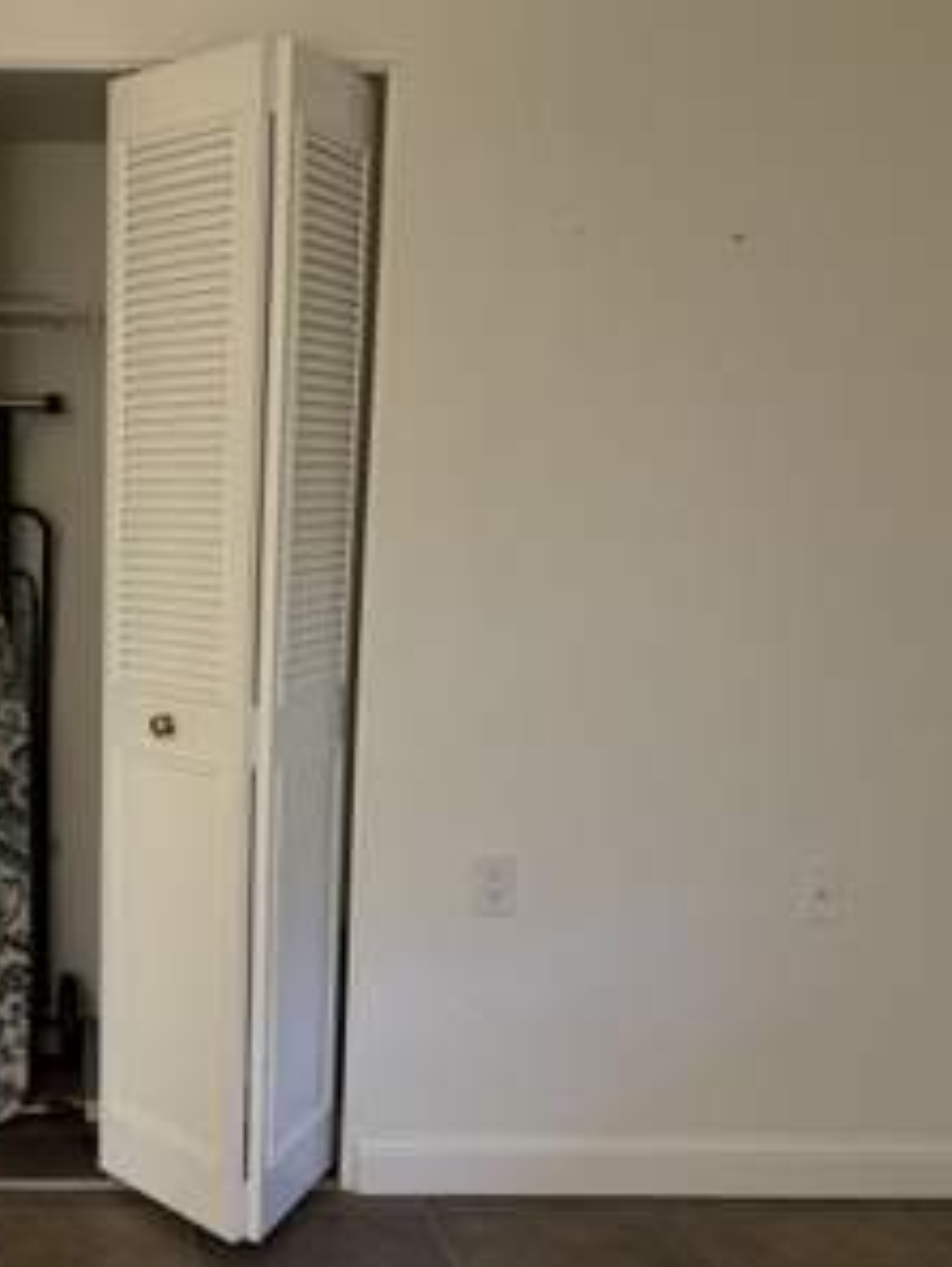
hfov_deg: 32.4
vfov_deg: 44.7
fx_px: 1539
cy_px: 693
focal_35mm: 42
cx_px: 73
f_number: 1.6
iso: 160
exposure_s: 1/60
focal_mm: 5.96
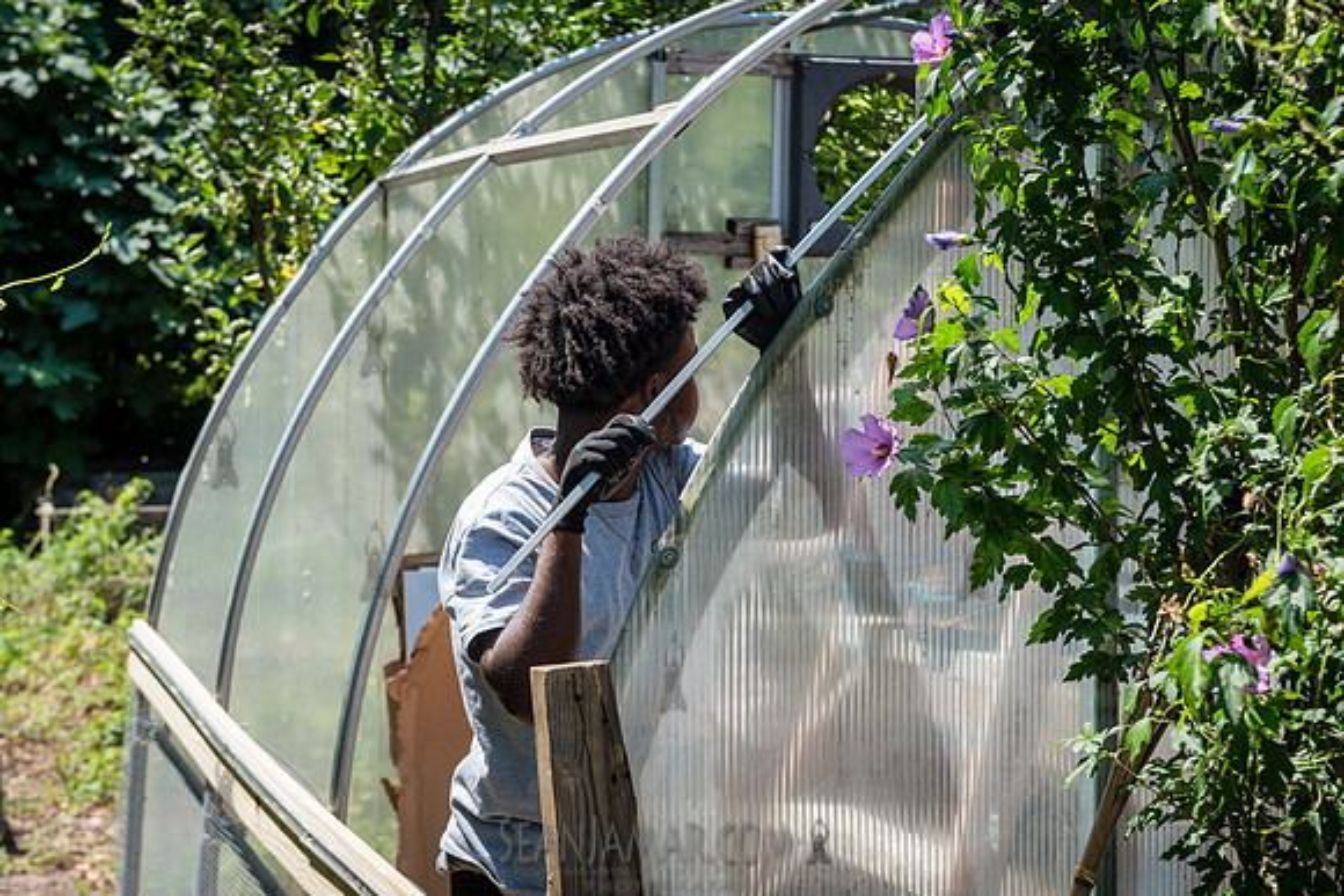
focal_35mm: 70
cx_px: 672
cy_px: 448
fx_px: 2606
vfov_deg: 19.5
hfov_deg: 28.9
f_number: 5.6
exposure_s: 1/640
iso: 500
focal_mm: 66
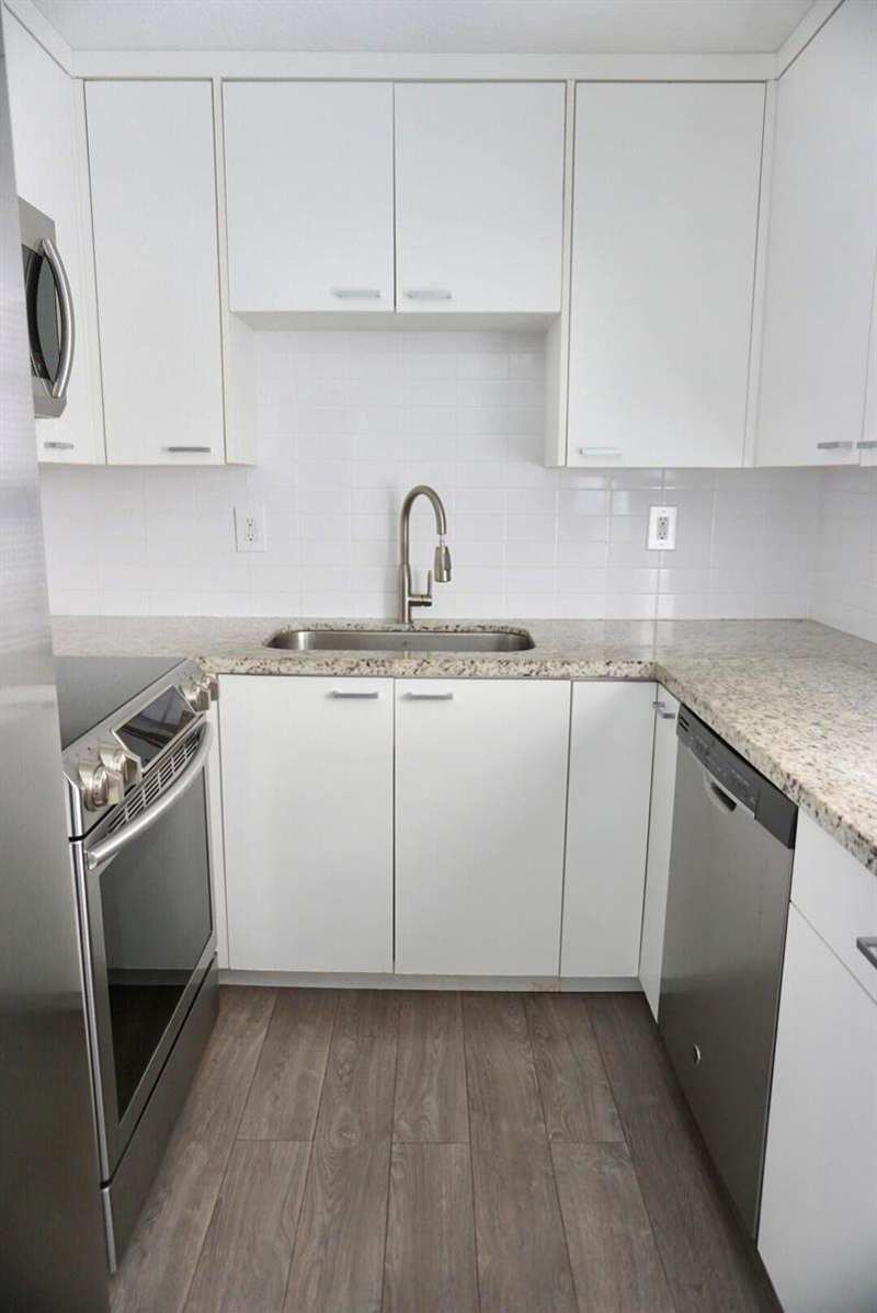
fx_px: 876
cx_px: 438
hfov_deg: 53.2
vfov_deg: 73.7
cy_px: 656
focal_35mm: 24
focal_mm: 16
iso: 640
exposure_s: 1/60
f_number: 3.5
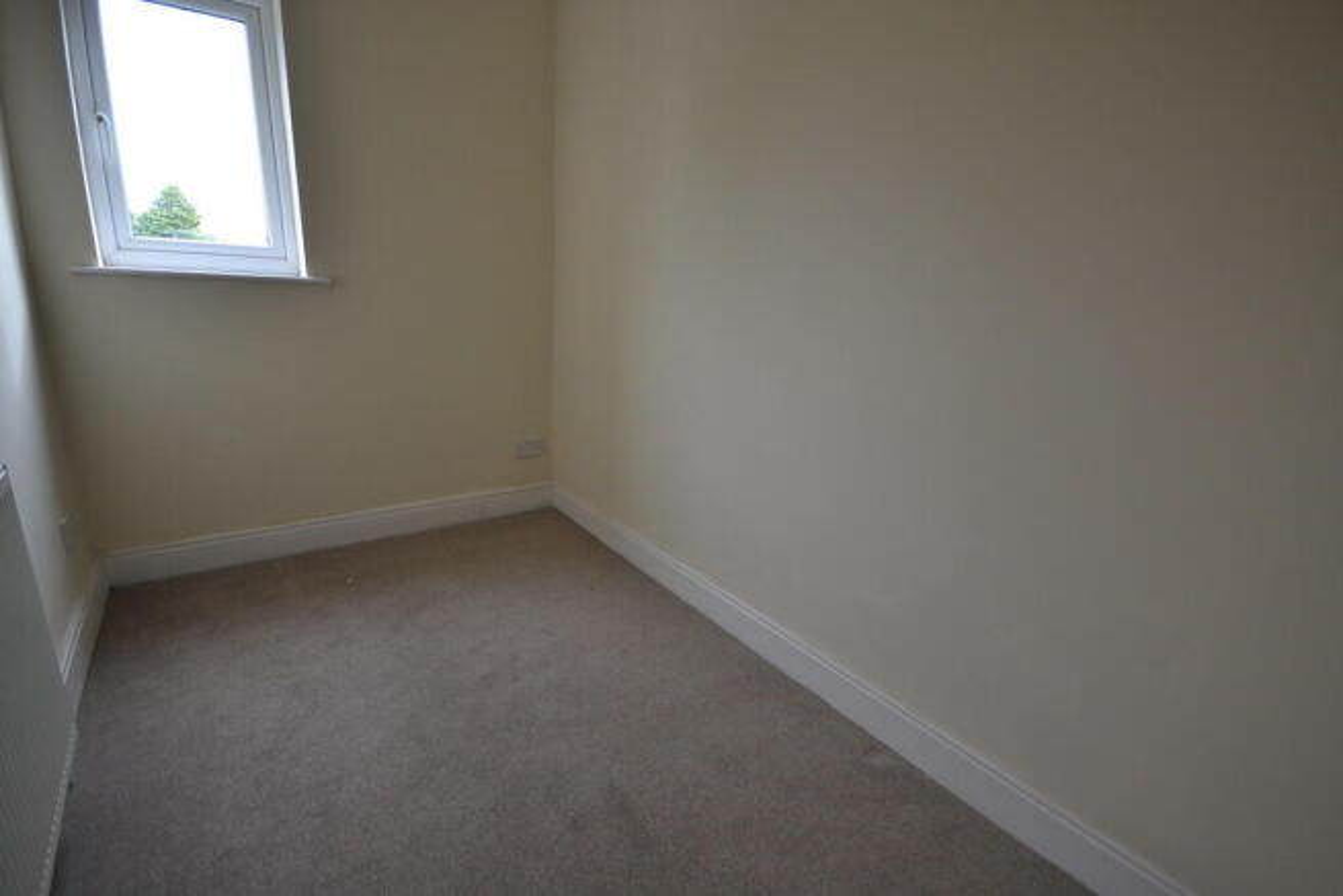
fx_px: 560
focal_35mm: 15
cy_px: 448
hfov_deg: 100.4
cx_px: 672
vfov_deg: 77.4
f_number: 4
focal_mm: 10
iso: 400
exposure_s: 1/60
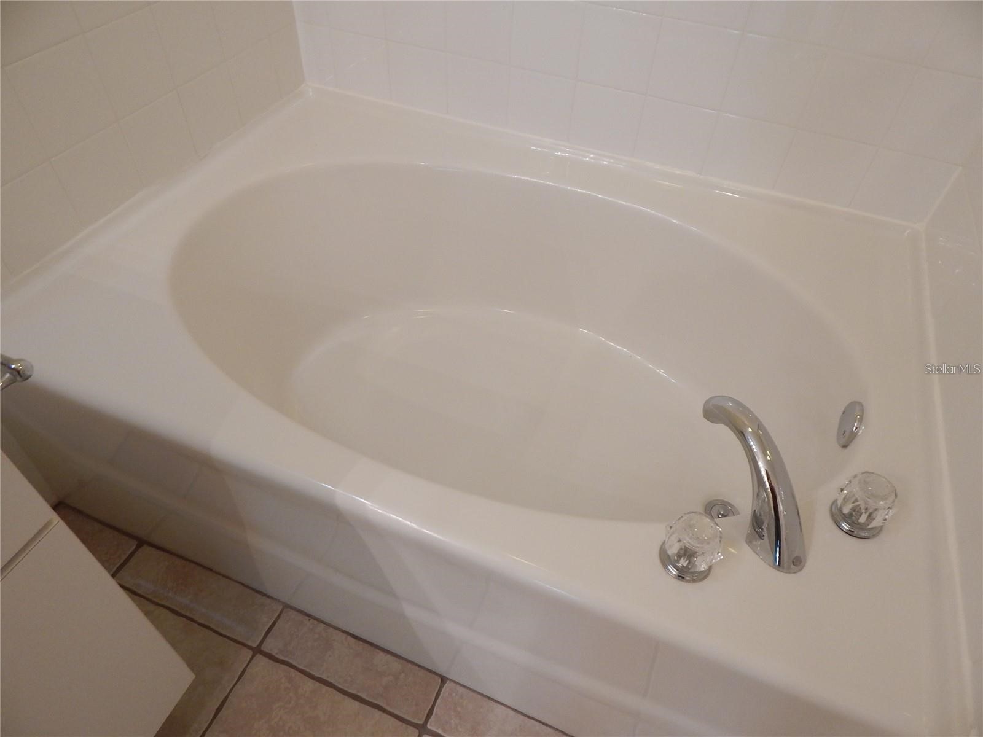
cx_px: 492
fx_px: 625
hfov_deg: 76.4
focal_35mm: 22
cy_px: 368
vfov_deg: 61.1
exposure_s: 1/30
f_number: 3
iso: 200
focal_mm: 4
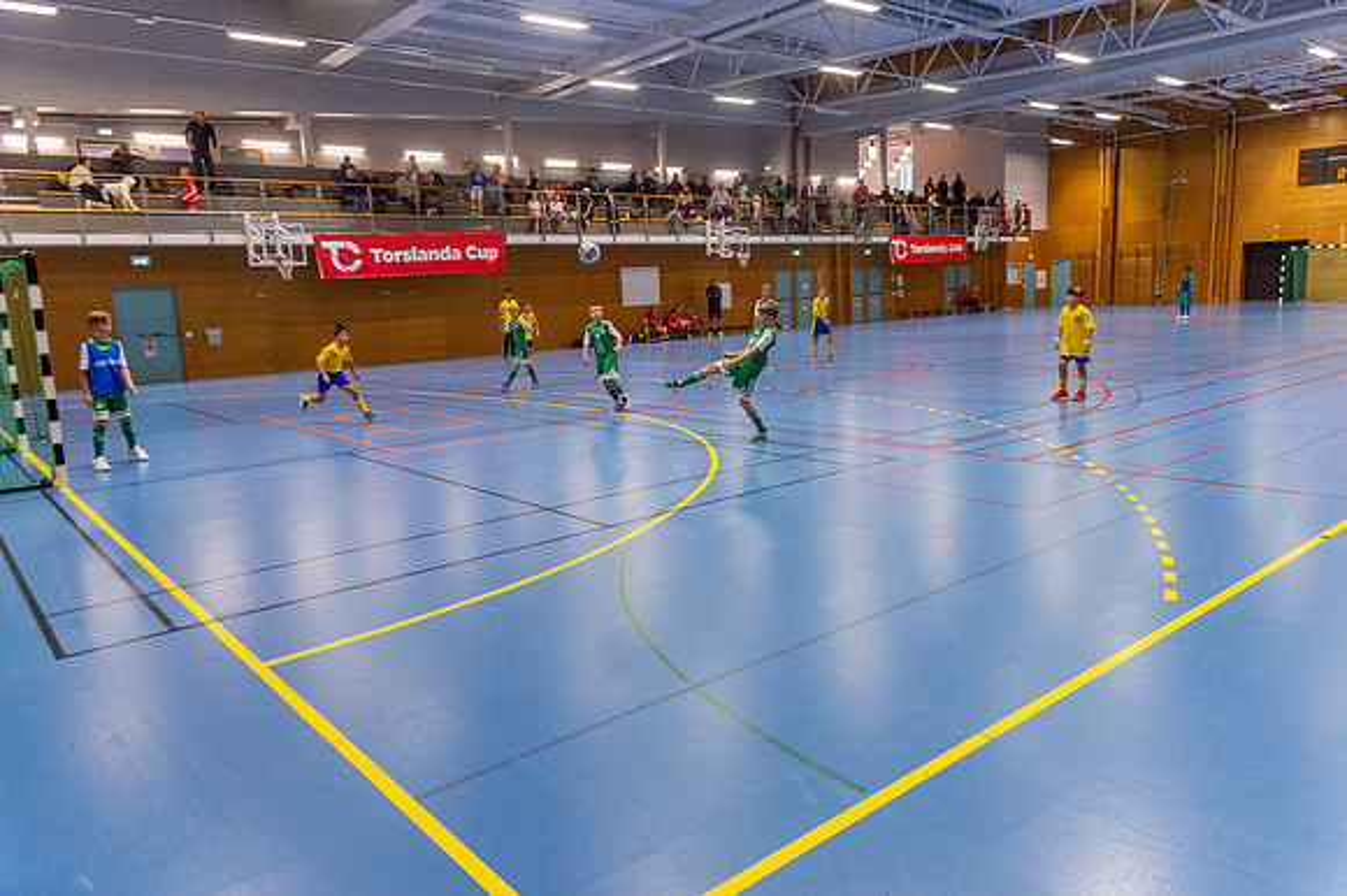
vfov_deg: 52.5
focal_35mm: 24
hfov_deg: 73.0
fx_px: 910
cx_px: 674
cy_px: 448
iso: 900
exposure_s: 1/400
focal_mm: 24
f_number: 3.5
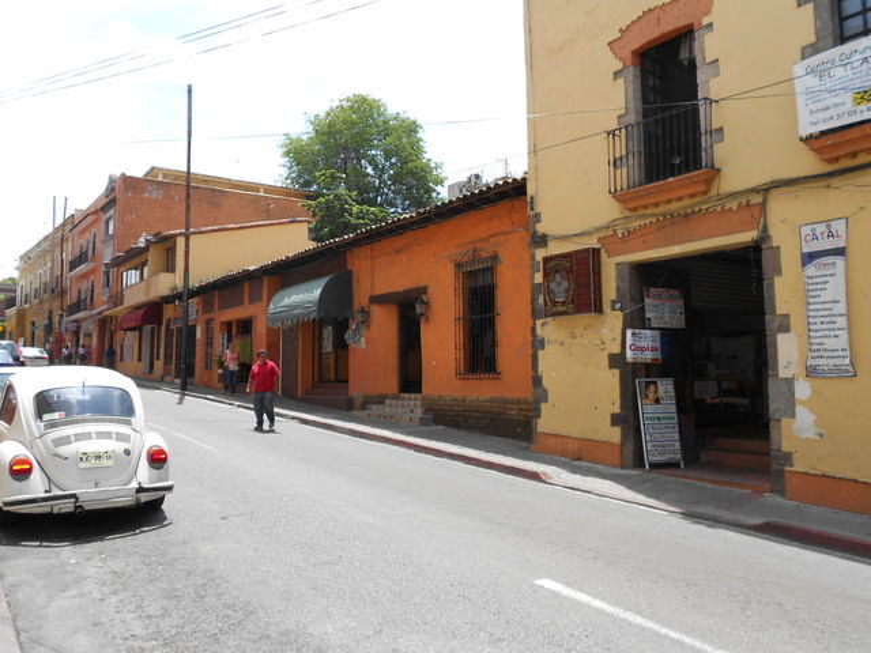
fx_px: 730
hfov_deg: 61.7
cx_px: 436
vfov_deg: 48.2
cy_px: 326
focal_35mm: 29
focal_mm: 5.3
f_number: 3.4
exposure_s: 1/500
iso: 80
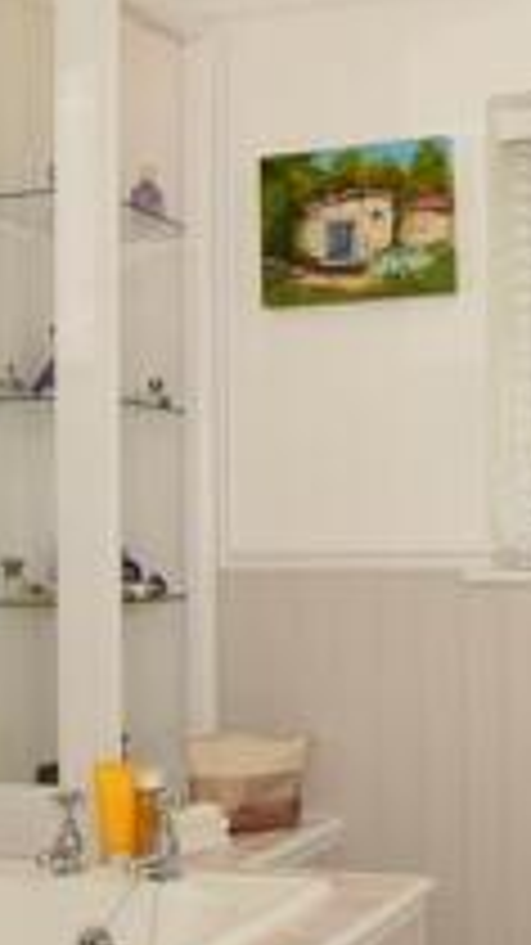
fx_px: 1228
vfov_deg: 42.0
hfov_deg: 22.8
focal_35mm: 49
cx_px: 598
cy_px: 542
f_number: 10
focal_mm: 10
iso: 400
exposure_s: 1/200
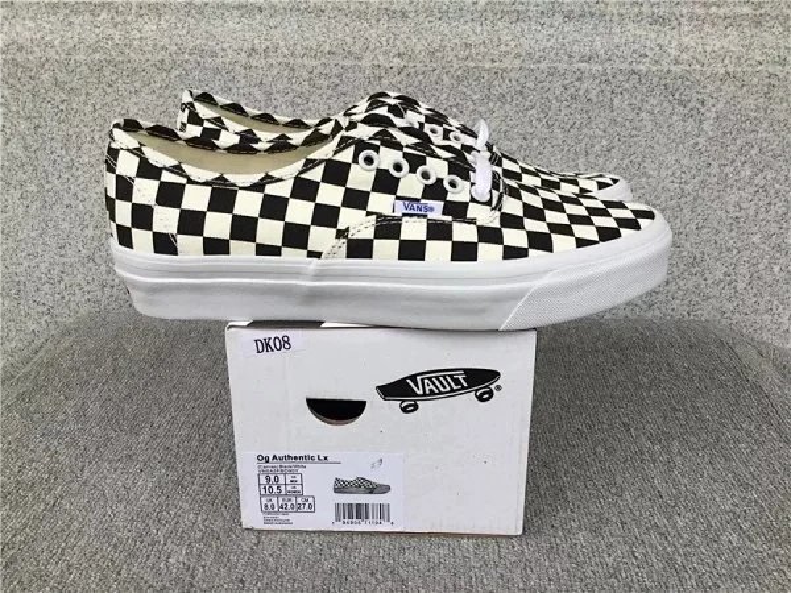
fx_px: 708
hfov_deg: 58.4
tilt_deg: -19.7
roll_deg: -0.5
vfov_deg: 45.4
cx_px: 396
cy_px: 296
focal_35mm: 31
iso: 25
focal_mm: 3.3
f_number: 2.4
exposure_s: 1/196
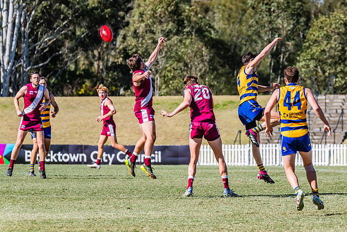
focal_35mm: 355
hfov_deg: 5.8
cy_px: 103
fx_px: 3422
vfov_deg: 3.9
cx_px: 193
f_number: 9
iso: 800
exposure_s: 1/1600
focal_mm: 290
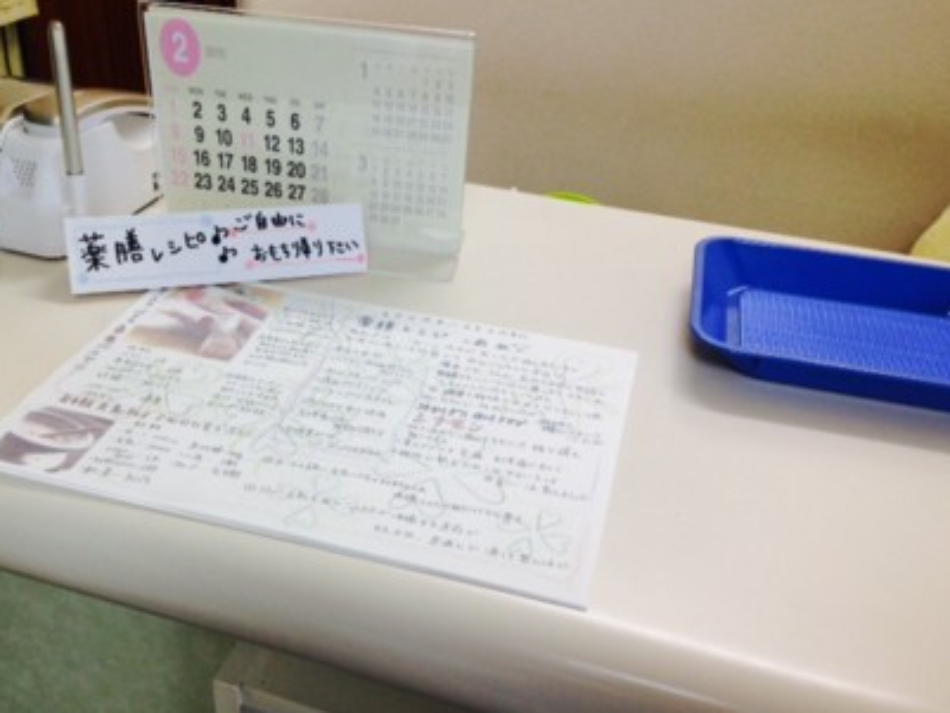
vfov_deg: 38.7
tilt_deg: -33.5
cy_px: 379
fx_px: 1016
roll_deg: -3.9
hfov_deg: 50.1
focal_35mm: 37
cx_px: 431
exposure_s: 1/24
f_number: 2.4
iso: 50
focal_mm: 4.12
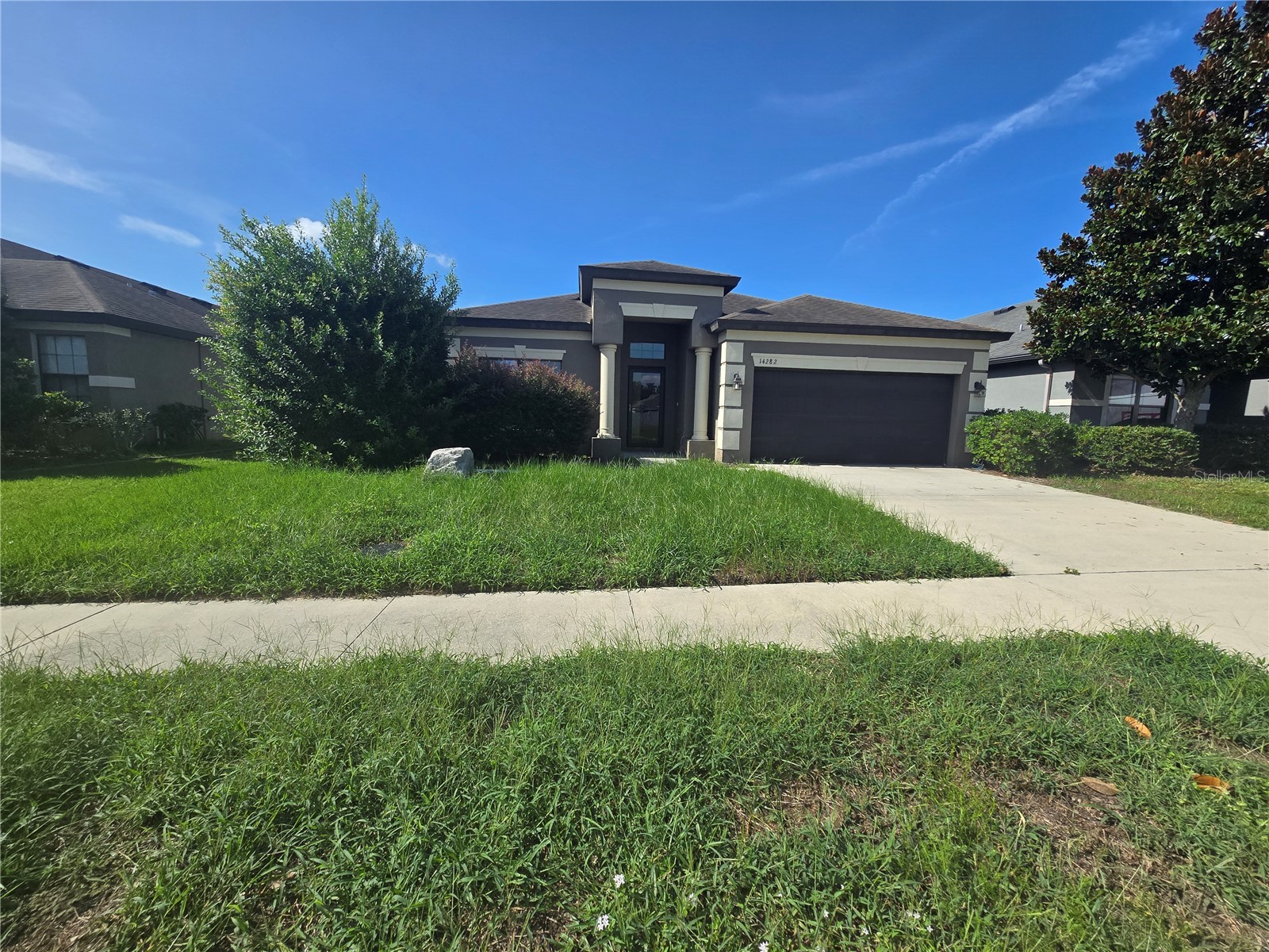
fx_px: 477
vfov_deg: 89.9
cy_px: 476
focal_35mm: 13
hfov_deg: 106.2
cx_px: 634
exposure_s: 1/2210
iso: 50
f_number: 2.2
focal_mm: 2.2
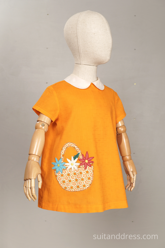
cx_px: 82
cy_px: 124
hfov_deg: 28.1
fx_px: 330
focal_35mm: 48
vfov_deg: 41.1
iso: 200
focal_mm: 32
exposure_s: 1/13
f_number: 6.3
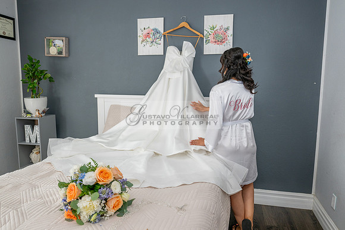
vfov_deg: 46.4
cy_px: 115
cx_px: 172
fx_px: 268
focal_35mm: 28
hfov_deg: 65.5
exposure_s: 1/160
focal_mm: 28
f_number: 4.5
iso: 400
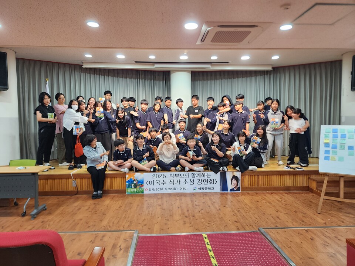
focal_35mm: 23
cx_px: 178
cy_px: 133
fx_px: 236
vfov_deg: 58.9
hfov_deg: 73.9
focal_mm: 6.4
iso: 160
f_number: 1.8
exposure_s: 1/120
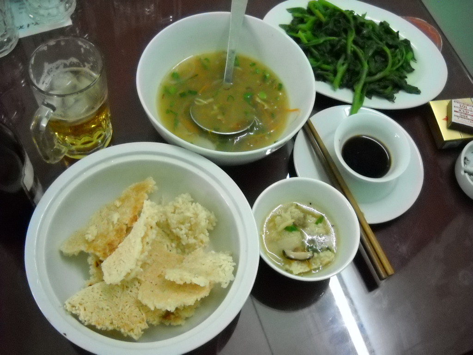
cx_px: 236
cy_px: 178
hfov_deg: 45.8
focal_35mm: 41
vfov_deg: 35.1
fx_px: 560
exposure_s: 1/61
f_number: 3.1
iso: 800
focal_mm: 6.72
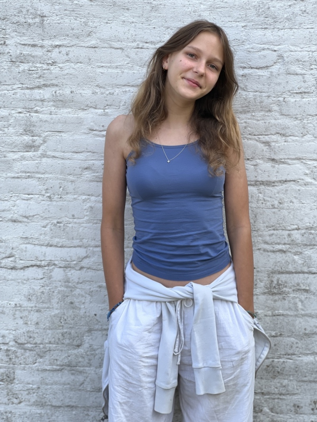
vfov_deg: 25.3
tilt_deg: -5.7
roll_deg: -0.4
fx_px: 940
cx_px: 158
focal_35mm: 77
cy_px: 211
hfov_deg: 19.1
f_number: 2.8
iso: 25
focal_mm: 9
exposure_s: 1/121
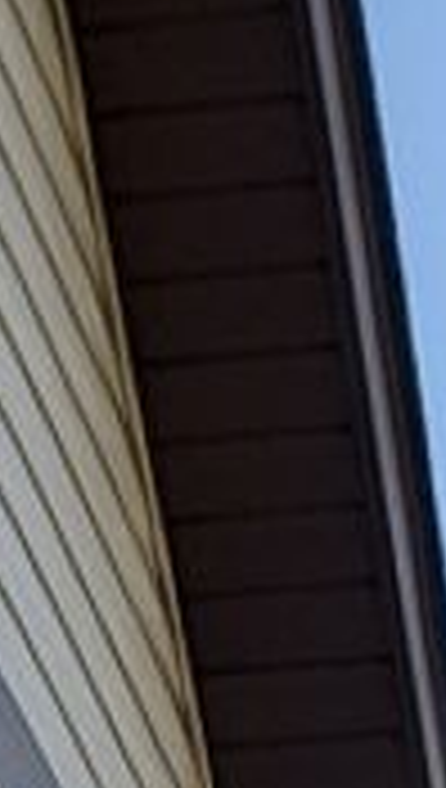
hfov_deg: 6.7
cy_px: 2657
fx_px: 3747
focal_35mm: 179
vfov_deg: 8.8
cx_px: 685
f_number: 1.78
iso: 547
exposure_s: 1/1036
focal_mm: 6.8
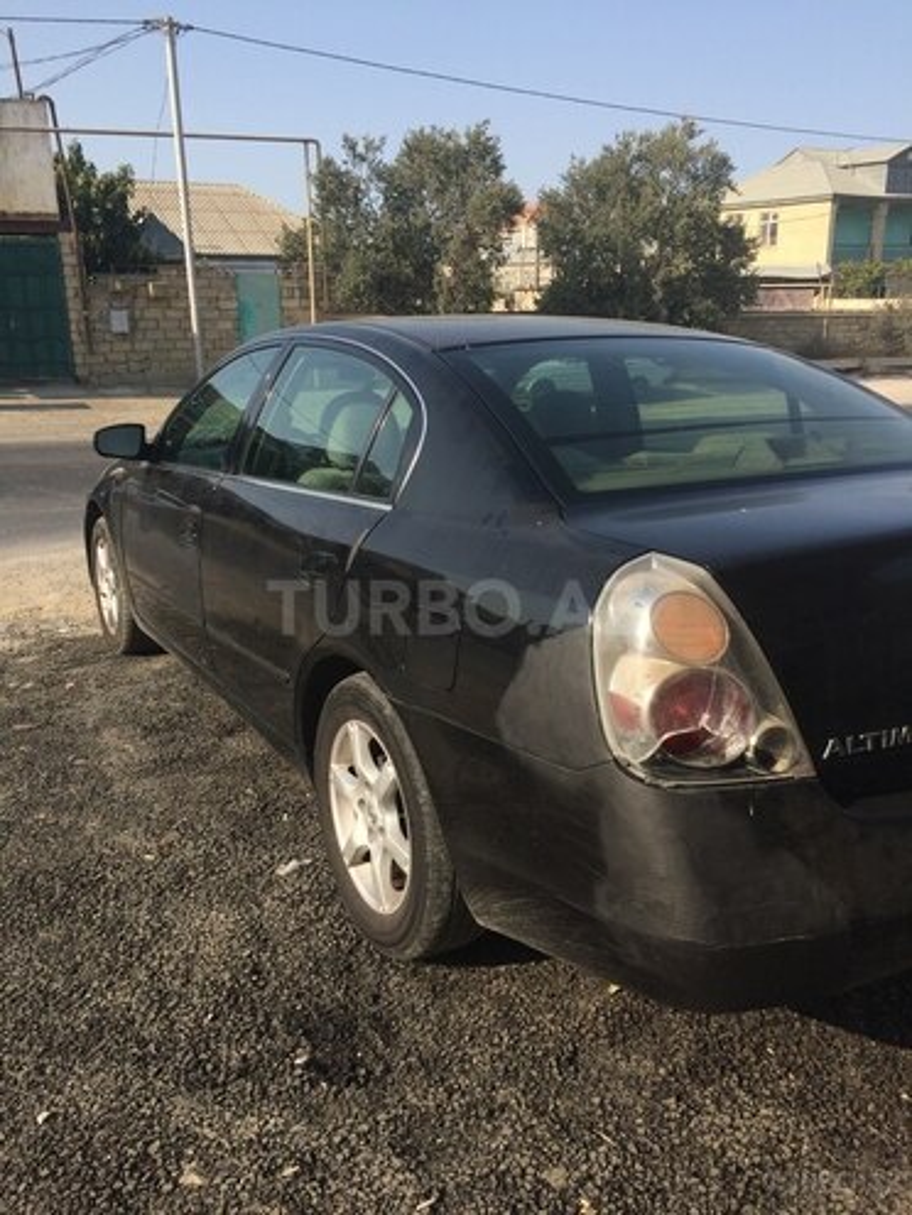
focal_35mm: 29
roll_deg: +2.5
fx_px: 1019
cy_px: 608
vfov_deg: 61.7
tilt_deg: -19.0
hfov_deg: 48.2
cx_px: 456
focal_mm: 4.15
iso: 32
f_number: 2.2
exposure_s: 1/1368
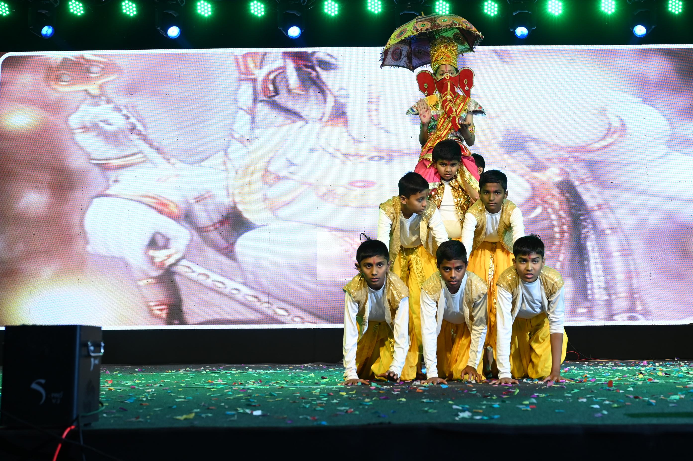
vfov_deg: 23.2
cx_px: 446
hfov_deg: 34.3
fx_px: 1115
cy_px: 155
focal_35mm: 58
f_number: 5
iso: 500
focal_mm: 42
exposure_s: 1/125
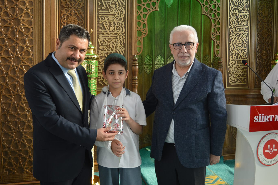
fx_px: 255
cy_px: 92
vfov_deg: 40.0
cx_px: 139
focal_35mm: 33
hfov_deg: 57.2
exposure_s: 1/60
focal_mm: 22
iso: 400
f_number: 3.8
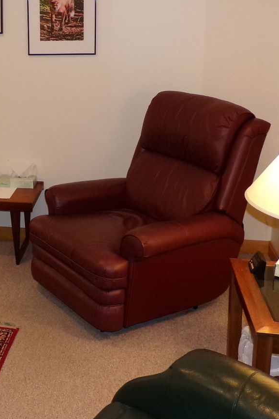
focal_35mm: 50
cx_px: 10
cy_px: 147
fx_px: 581
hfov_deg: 25.8
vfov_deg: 39.2
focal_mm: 4.7
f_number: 3.2
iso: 200
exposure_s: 1/34
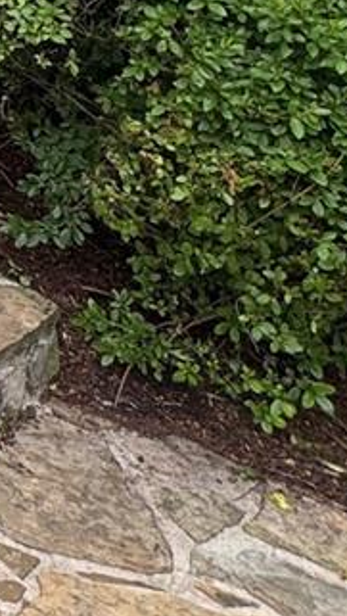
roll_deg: -1.4
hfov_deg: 12.5
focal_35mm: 73
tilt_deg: -6.5
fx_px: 1192
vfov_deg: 25.2
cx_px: -514
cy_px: -177
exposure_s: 1/197
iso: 40
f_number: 2.2
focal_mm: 2.22
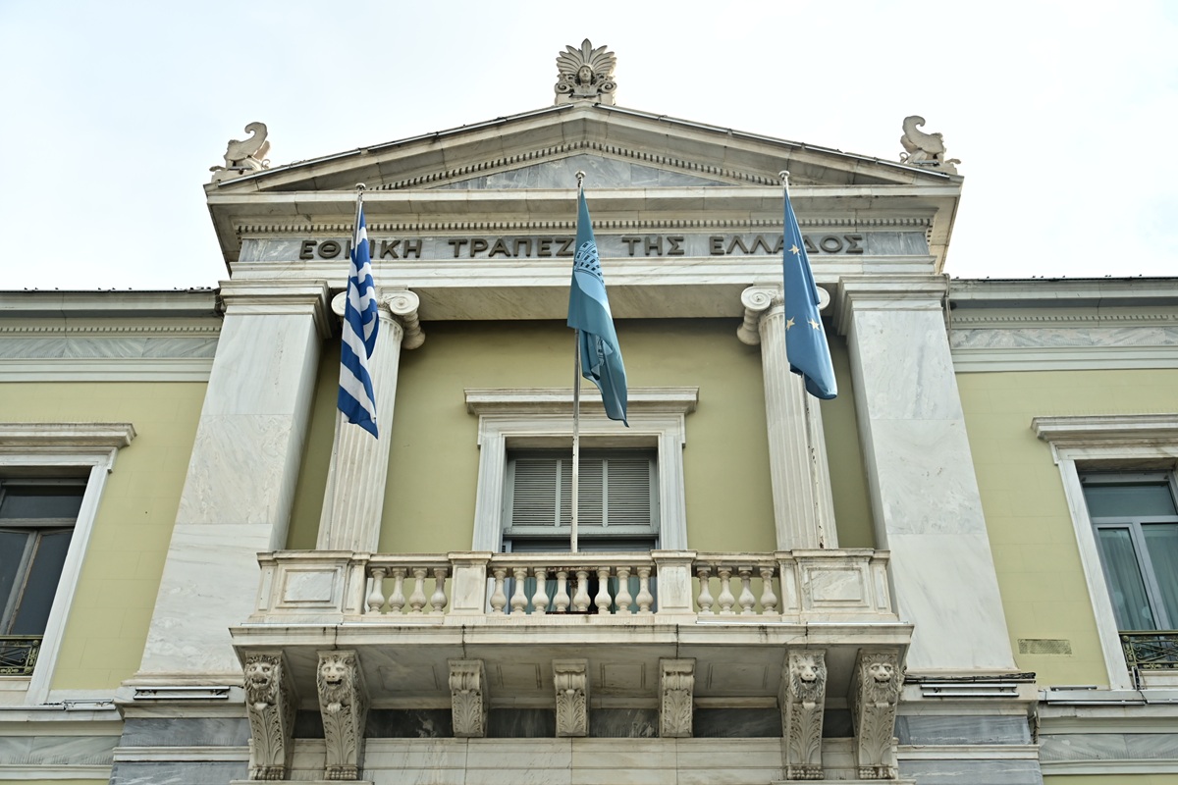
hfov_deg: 46.4
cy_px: 392
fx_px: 1374
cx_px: 589
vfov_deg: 31.9
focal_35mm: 42
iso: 640
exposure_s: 1/3200
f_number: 4
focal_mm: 42
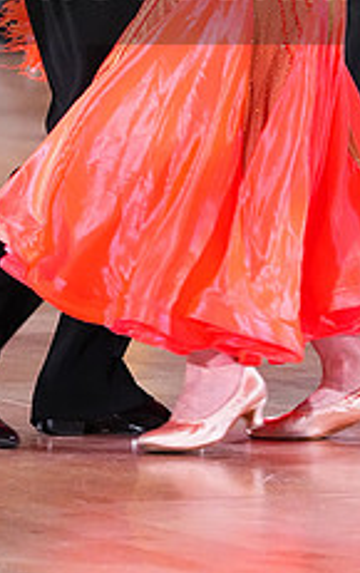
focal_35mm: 478
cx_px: 150
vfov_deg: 4.4
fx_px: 7480
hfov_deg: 2.8
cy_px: -37
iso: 8000
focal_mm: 187
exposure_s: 1/400
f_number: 5
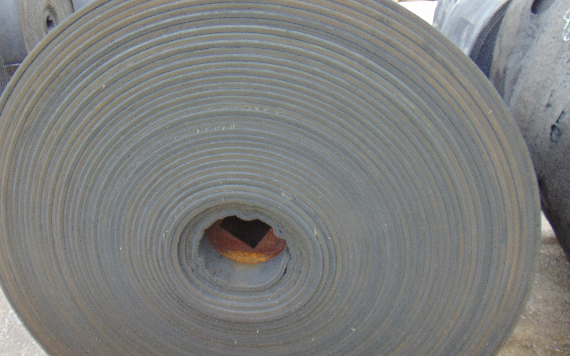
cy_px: 155
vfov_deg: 38.3
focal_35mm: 33
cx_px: 250
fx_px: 513
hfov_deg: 58.0
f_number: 3
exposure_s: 1/125
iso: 80
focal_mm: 4.5
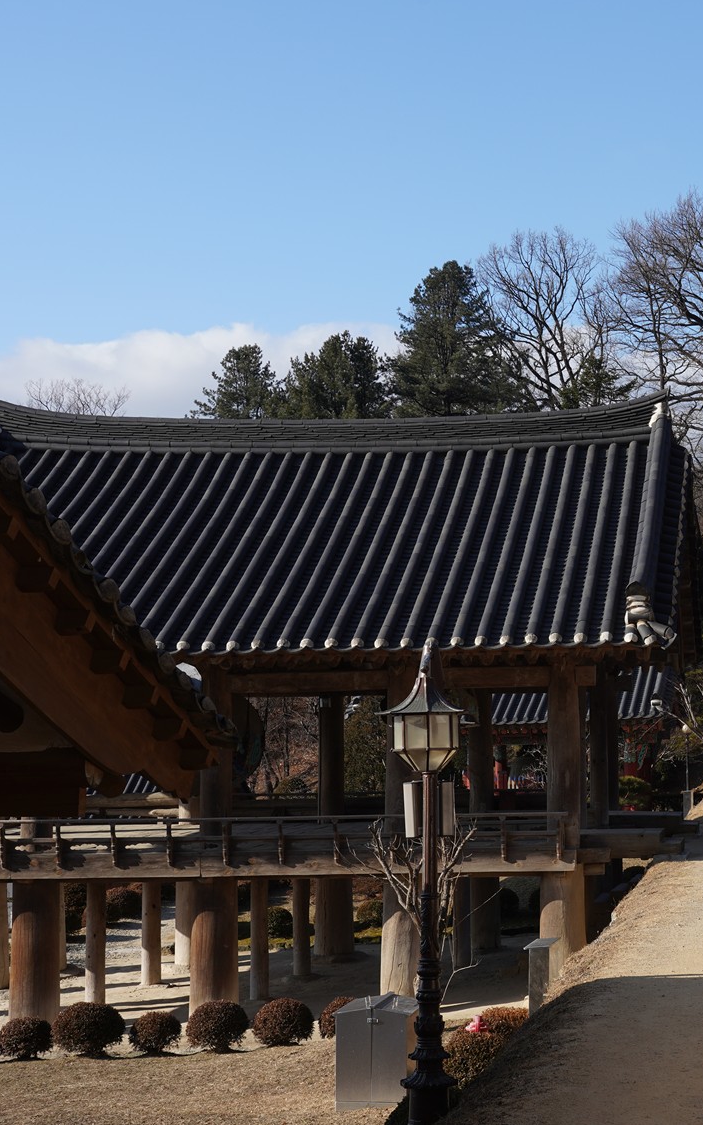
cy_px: 613
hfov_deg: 21.4
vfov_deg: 35.1
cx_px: 742
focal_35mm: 58
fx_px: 1778
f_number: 13
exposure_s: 1/100
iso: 100
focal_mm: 32
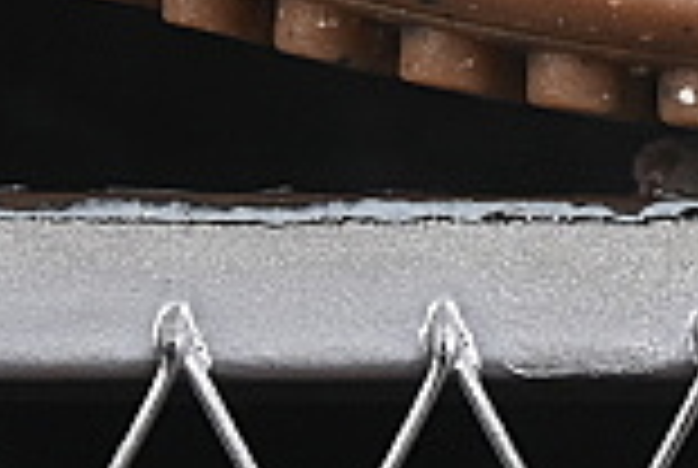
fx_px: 10121
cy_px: -806
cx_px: 1401
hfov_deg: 3.9
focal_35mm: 521
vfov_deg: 2.6
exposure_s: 1/80
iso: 160
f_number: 8
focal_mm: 50
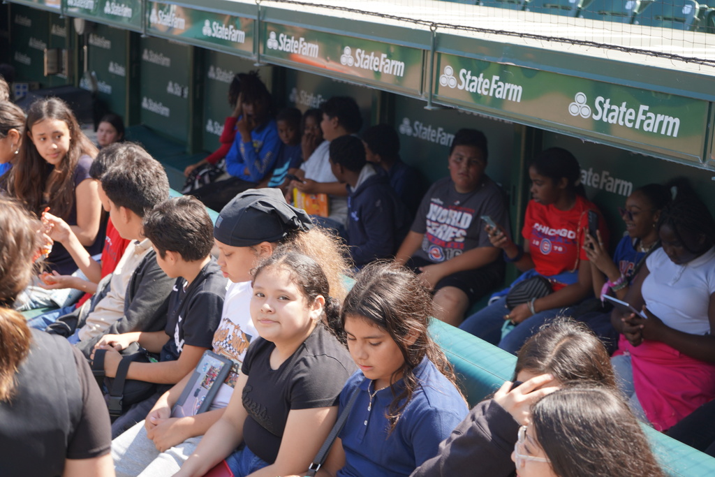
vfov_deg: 19.7
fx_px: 1371
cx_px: 358
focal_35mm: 69
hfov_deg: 29.2
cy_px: 238
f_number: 5.6
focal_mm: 69
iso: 160
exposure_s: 1/160
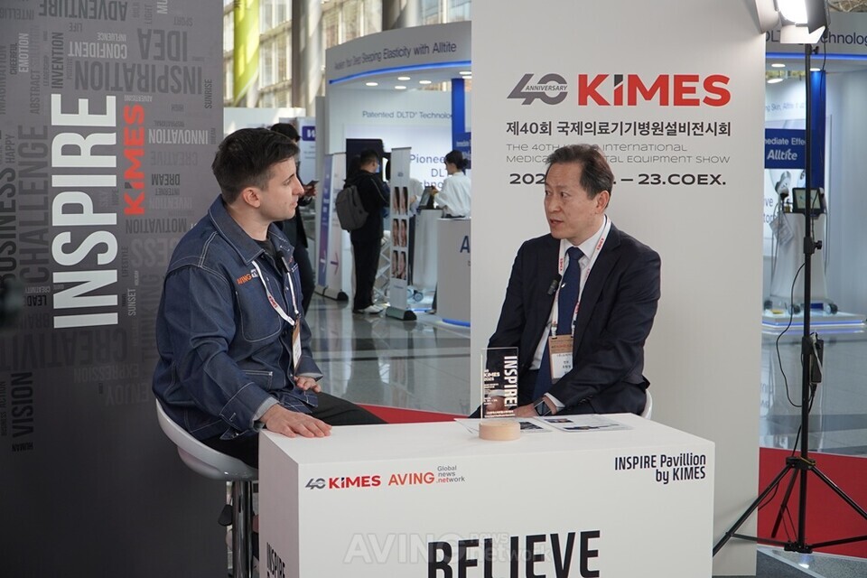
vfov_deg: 25.1
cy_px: 289
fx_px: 1300
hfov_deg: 36.9
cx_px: 434
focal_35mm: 54
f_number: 4
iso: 200
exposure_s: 1/160
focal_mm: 36
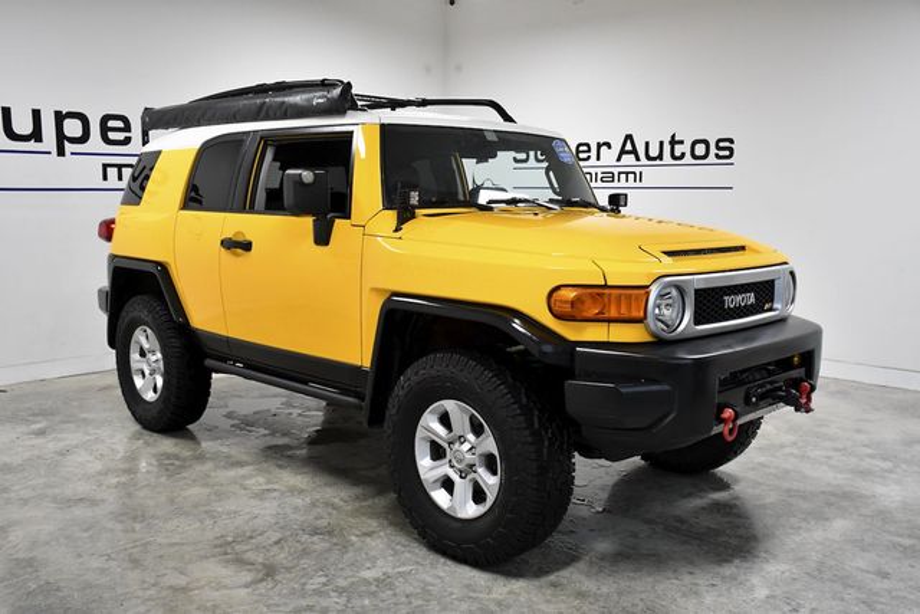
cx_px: 460
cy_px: 307
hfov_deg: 55.8
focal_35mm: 34
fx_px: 869
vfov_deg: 38.9
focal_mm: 23
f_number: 4.5
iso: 2500
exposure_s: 1/640
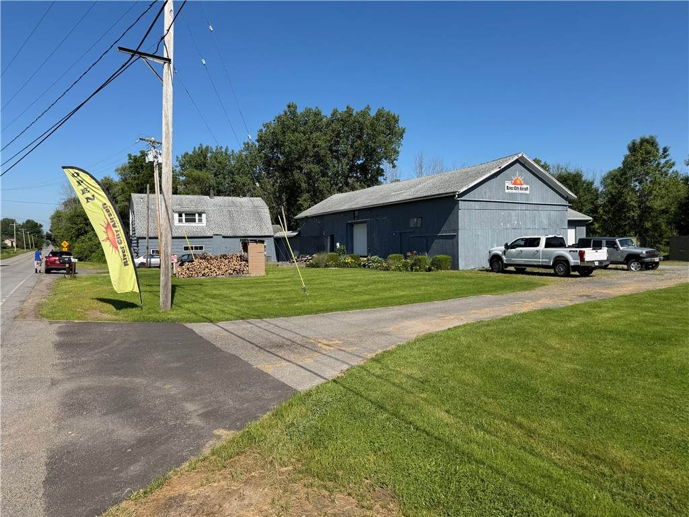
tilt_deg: -3.0
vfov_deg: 56.8
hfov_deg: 71.6
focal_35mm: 24
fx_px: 478
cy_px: 258
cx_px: 344
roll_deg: +1.4
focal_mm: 6.76
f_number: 1.78
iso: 80
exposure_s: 1/4975
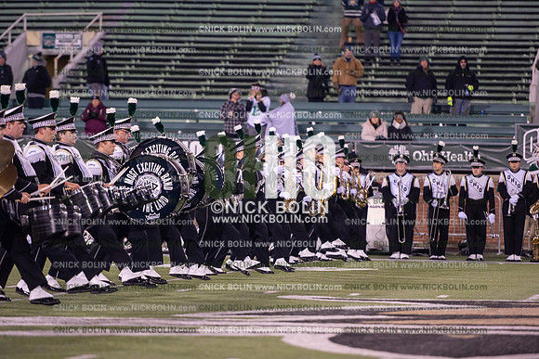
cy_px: 180
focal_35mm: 200
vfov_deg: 6.9
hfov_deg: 10.3
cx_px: 270
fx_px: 2995
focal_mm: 200
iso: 2500
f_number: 2.8
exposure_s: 1/1250
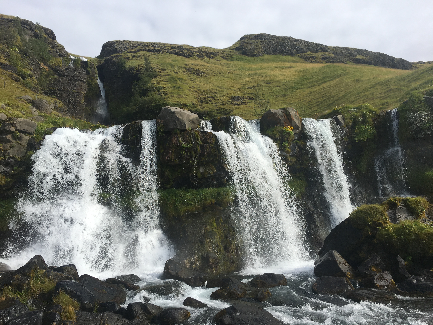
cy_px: 162
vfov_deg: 48.2
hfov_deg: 61.7
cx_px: 216
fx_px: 363
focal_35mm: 29
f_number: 2.2
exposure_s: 1/1538
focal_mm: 4.15
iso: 25
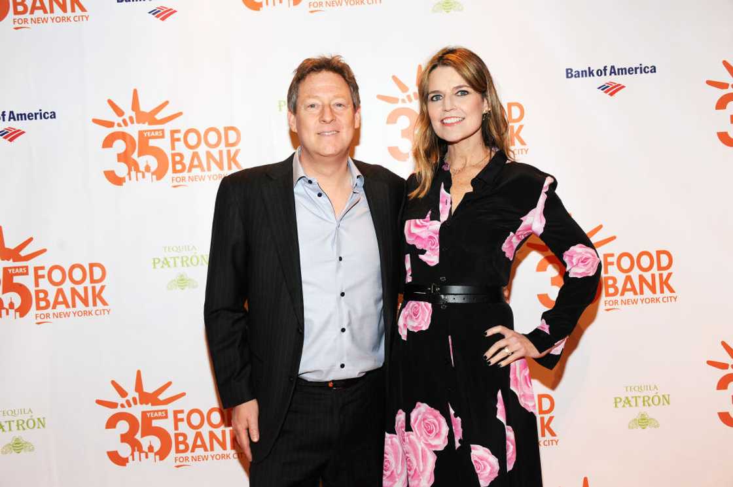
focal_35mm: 36
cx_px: 366
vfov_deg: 36.8
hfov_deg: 53.2
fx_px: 732
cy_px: 244
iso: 800
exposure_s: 1/200
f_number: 6.3
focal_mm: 36
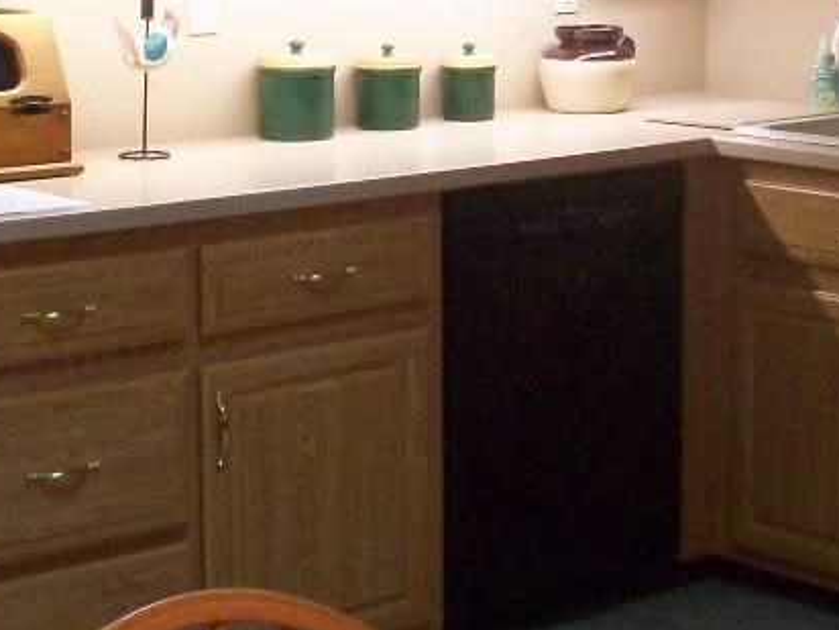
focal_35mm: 92
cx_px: 591
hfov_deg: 21.2
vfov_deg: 15.7
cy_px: -16
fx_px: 2230
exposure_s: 1/64
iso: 274
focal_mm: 6.2
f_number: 2.8
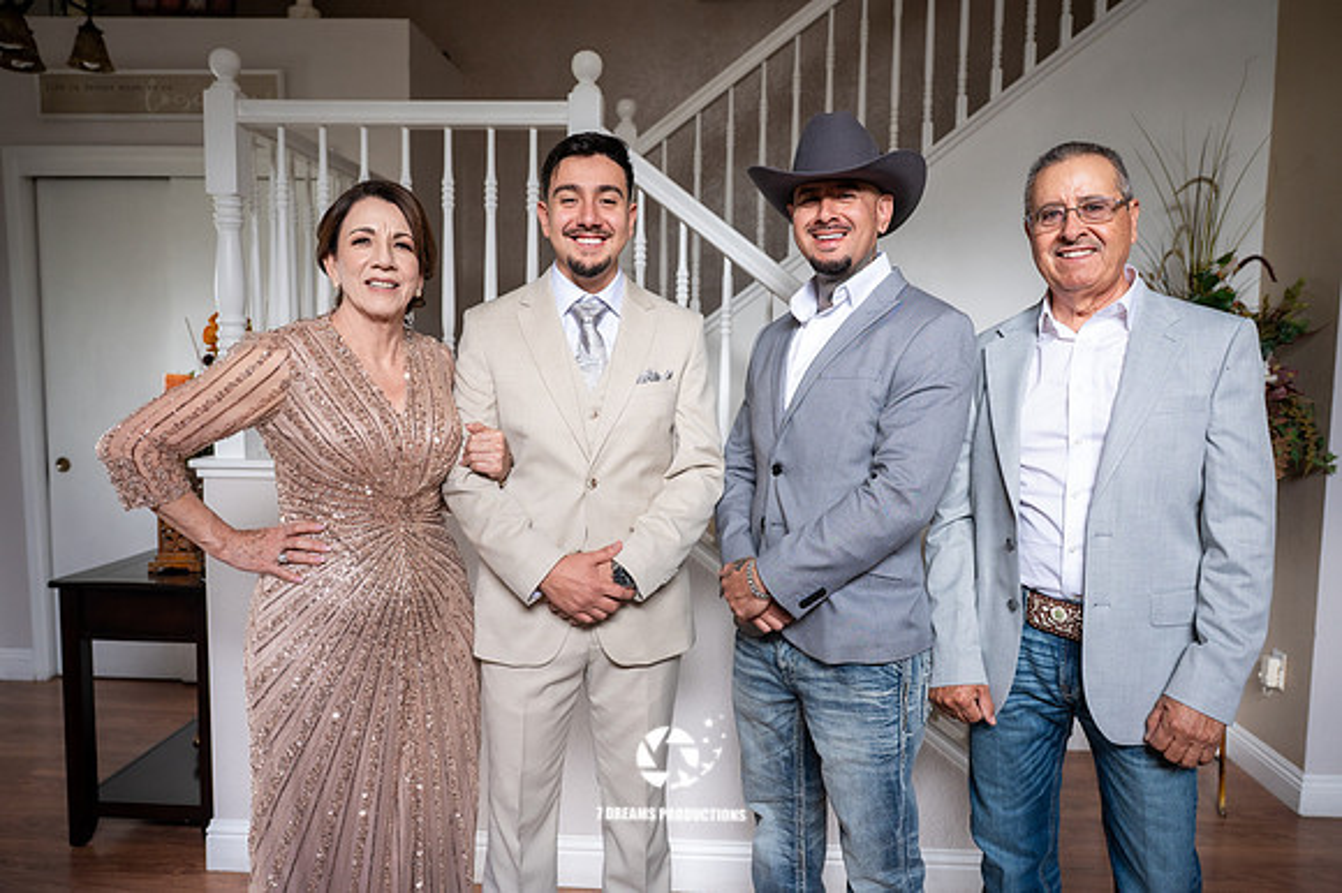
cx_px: 671
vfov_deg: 47.7
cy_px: 446
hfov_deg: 67.2
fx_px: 1010
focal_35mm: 27
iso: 1000
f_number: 3.2
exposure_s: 1/100
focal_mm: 26
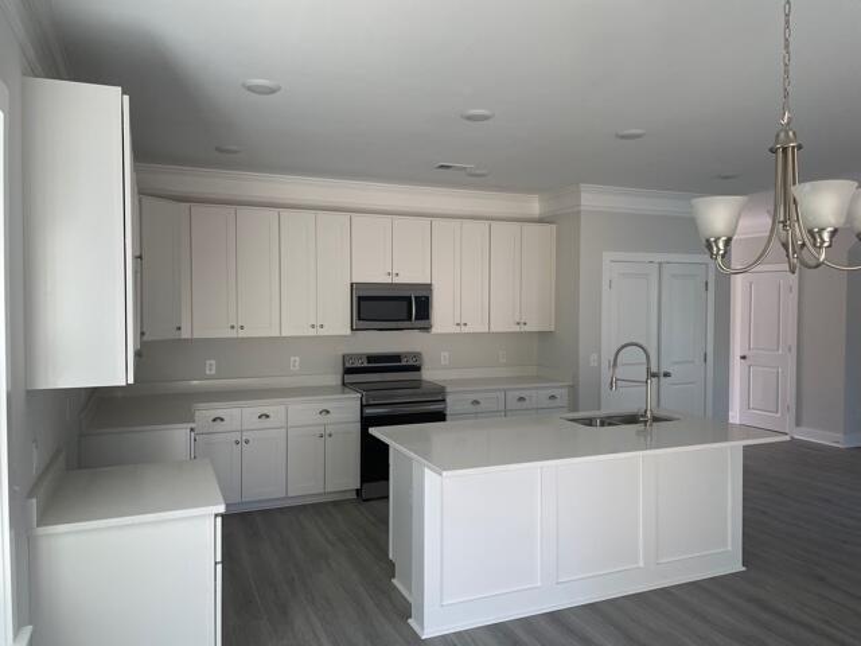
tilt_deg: -2.3
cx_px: 430
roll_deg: -0.2
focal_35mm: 26
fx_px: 647
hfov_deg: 67.3
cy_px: 323
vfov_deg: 53.1
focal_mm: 4.2
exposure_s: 1/121
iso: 80
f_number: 1.6
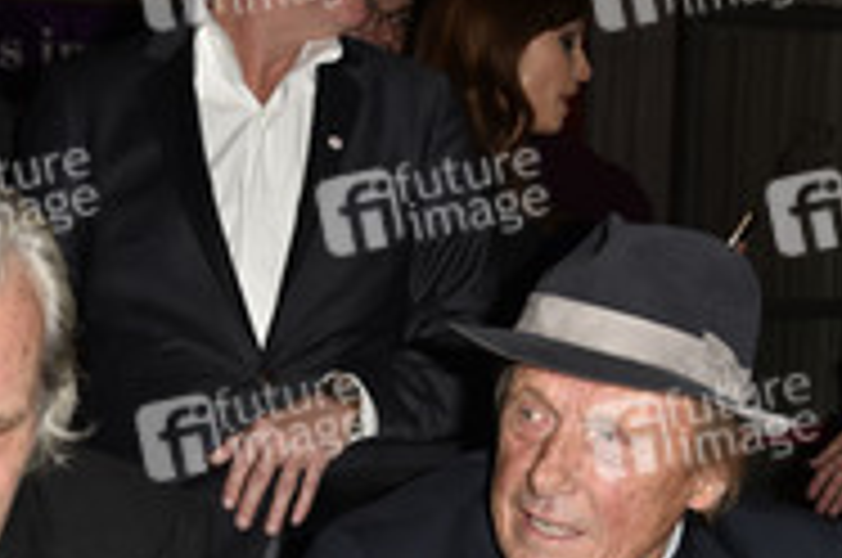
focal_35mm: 111
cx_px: 313
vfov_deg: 12.2
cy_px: 540
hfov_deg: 18.4
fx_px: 2592
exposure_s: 1/200
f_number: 6.3
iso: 320
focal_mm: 46
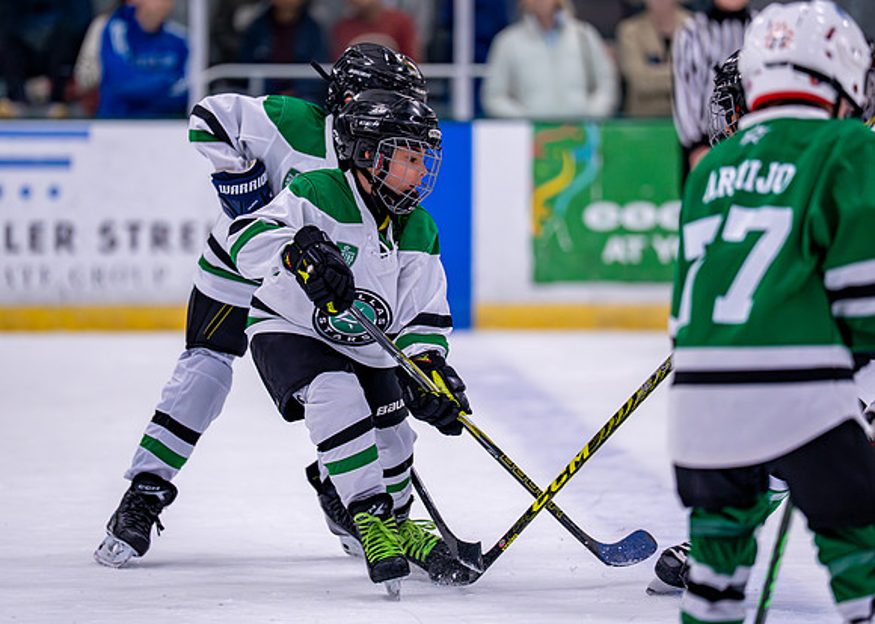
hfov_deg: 8.8
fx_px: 5660
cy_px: 290
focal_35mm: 228
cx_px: 365
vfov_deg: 6.3
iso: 2500
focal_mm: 191
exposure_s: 1/1250
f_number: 2.8
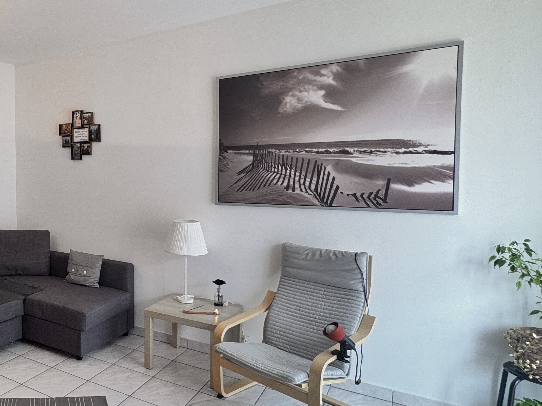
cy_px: 195
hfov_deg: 54.9
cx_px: 52
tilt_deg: -1.7
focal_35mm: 28
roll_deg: +0.5
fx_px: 438
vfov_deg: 49.7
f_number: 2.2
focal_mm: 2.22
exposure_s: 1/100
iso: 100
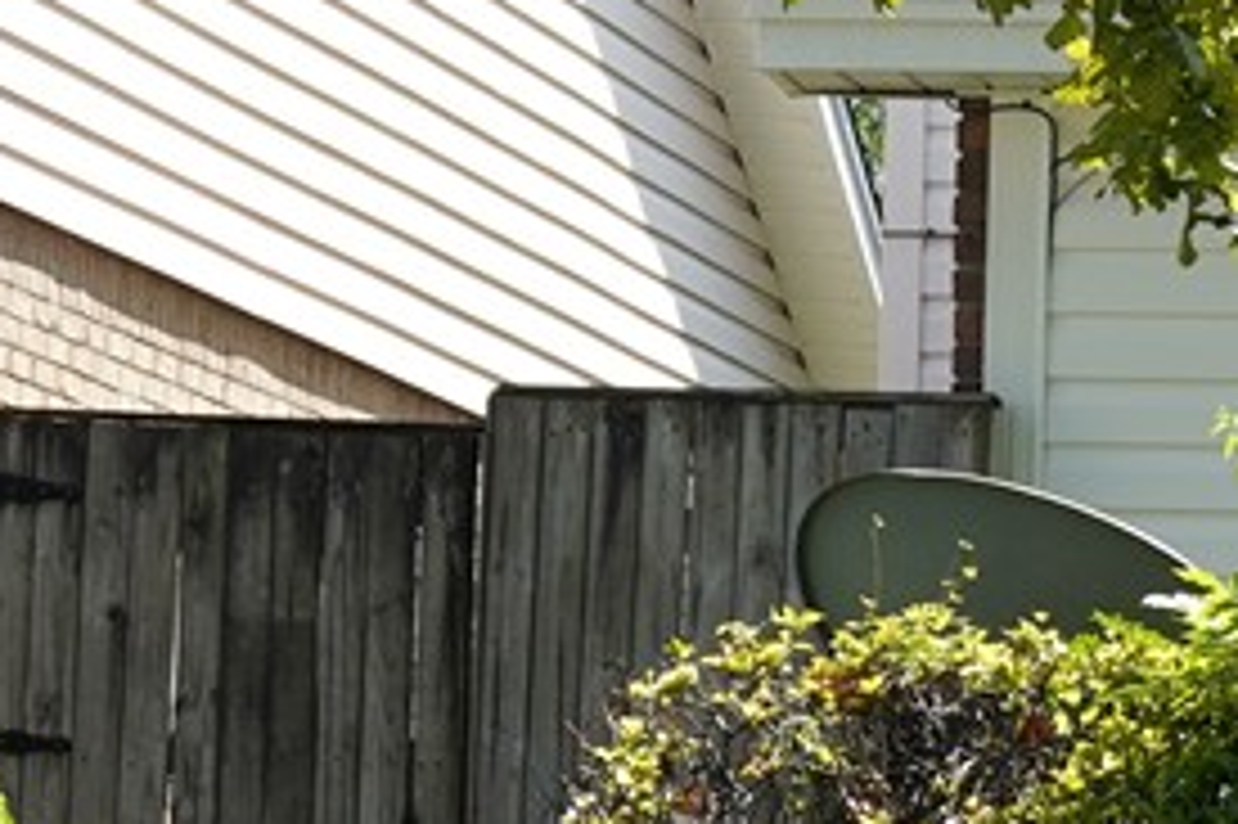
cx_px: 3399
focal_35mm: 291
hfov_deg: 6.6
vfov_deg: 4.7
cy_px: 270
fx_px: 10001
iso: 400
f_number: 10
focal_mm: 40
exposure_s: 1/100
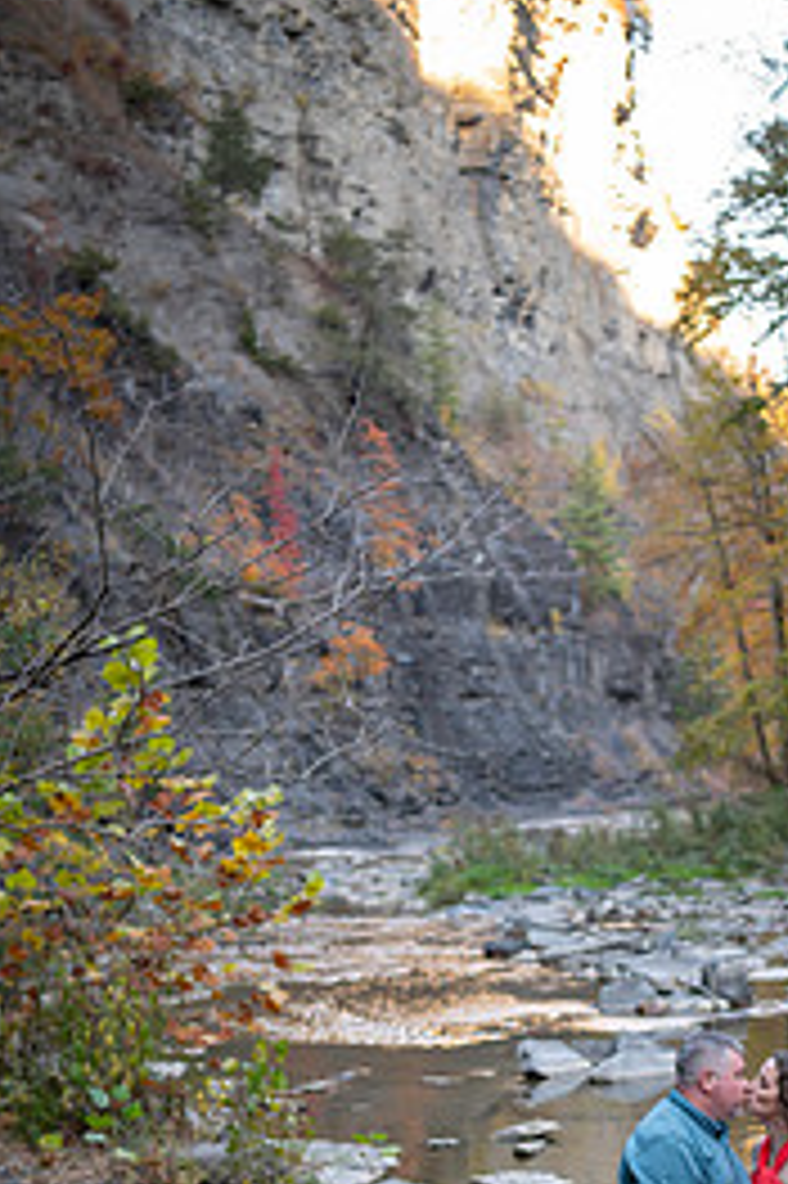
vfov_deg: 24.5
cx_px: 628
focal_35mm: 82
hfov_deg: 16.5
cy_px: 869
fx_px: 2696
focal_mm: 48
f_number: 2.8
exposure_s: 1/320
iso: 640
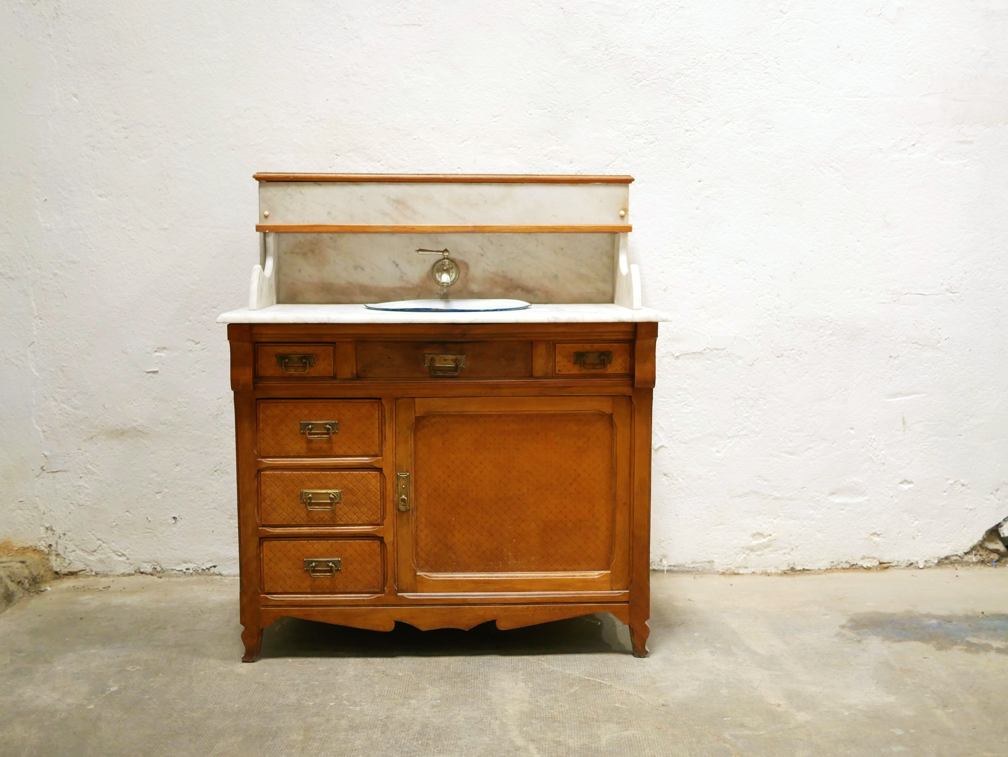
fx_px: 1165
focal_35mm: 40
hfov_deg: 46.8
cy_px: 378
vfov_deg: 36.0
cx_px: 504
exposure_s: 1/60
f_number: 1.7
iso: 1000
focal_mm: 20
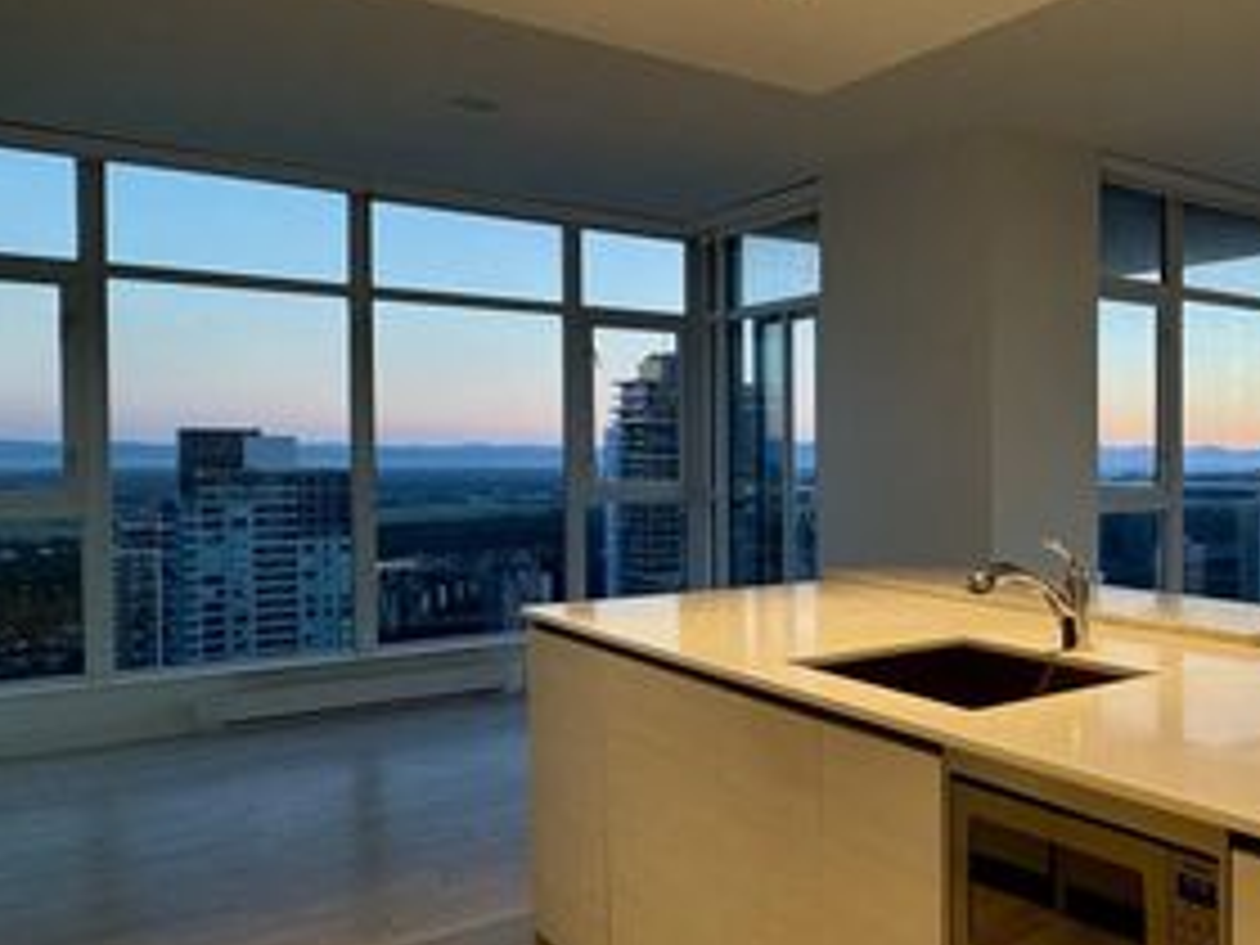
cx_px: 1328
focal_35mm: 32
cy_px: 477
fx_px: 1165
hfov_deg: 45.4
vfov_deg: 44.2
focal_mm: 2.22
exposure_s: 1/120
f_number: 2.2
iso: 160
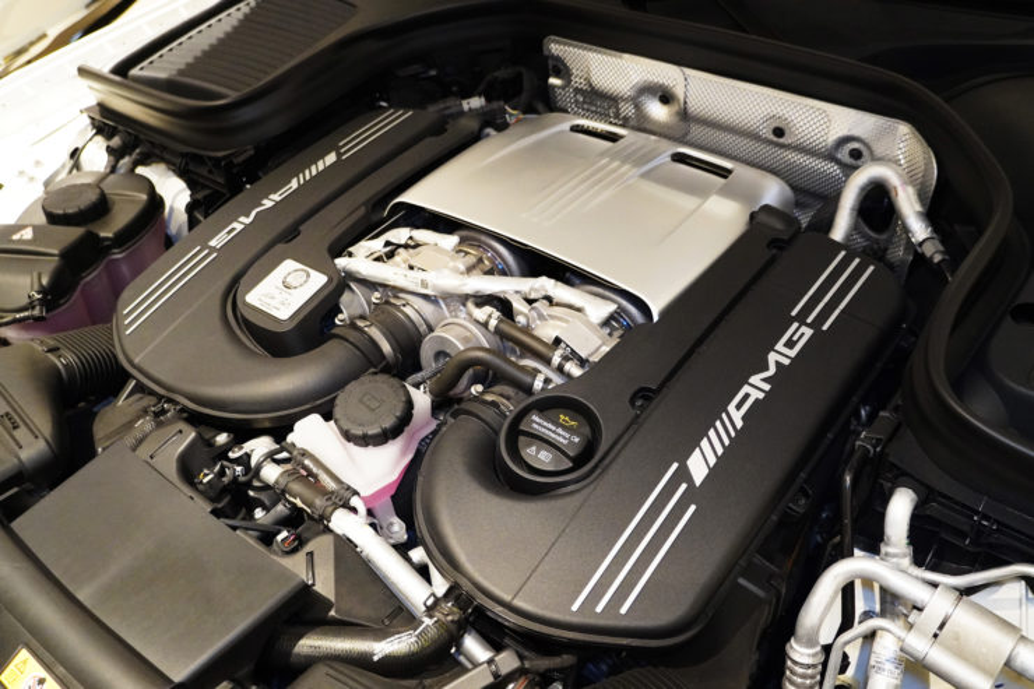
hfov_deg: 57.2
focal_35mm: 33
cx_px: 517
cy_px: 344
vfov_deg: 40.0
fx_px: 948
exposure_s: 1/160
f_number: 4
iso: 5000
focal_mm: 22
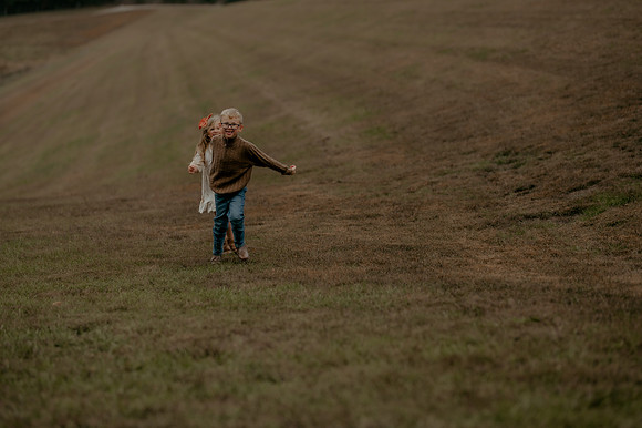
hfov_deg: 23.9
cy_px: 214
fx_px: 1515
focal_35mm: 85
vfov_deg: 16.1
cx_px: 321
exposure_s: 1/250
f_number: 1.8
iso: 400
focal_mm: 85
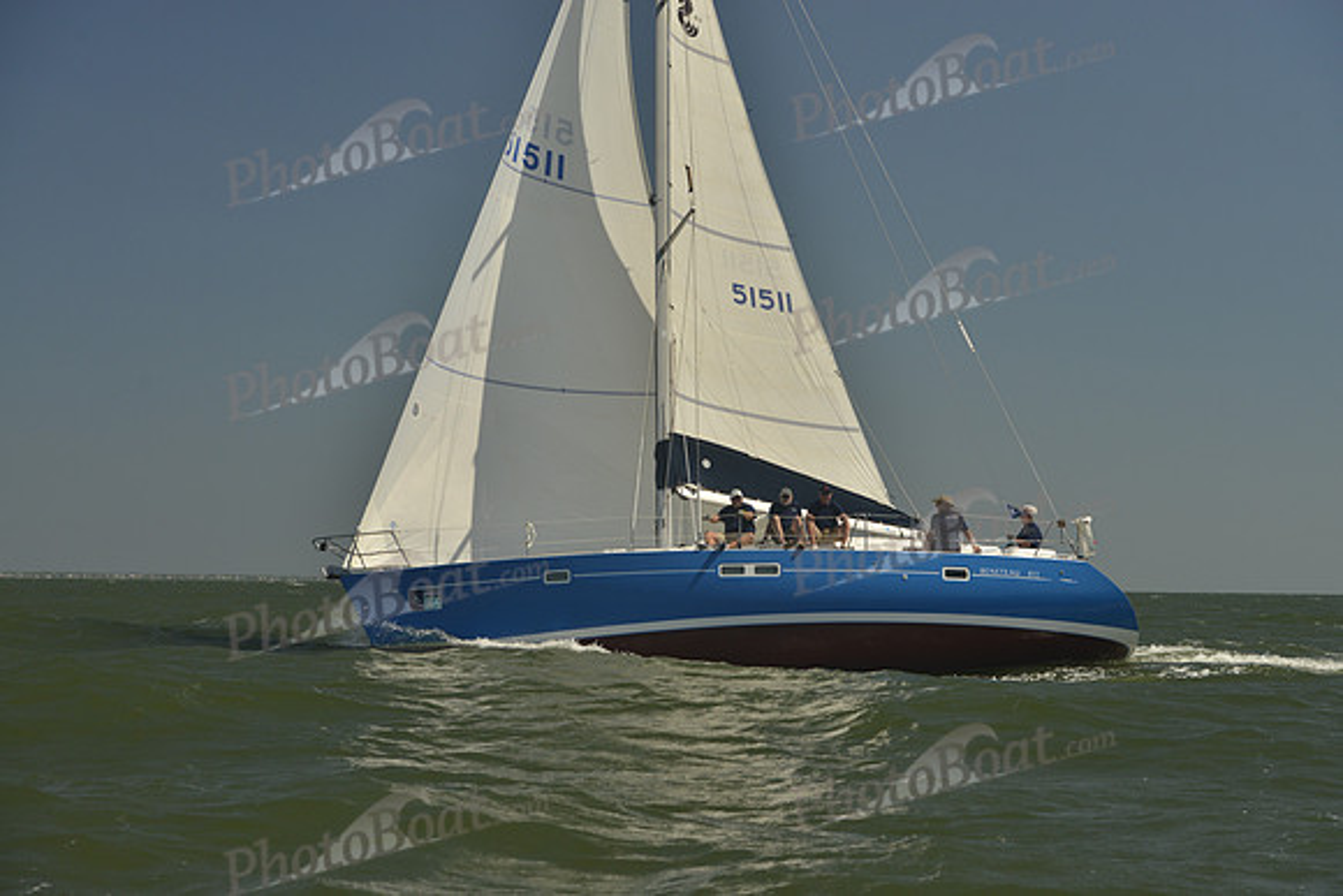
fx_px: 2612
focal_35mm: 70
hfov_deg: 28.8
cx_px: 672
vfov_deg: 19.5
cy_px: 448
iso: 280
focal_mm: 70
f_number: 8
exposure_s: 1/1000
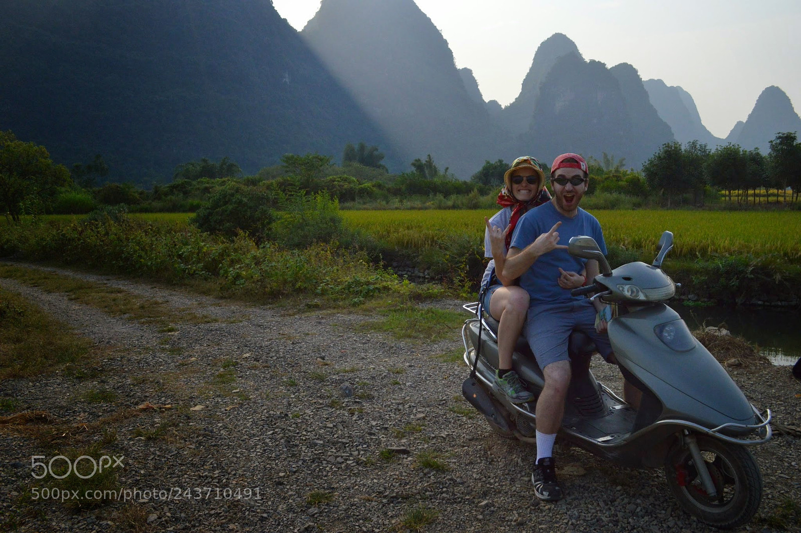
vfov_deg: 39.9
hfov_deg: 57.3
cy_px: 266
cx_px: 400
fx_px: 734
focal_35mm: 33
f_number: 5.6
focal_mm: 22
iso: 1100
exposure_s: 1/4000
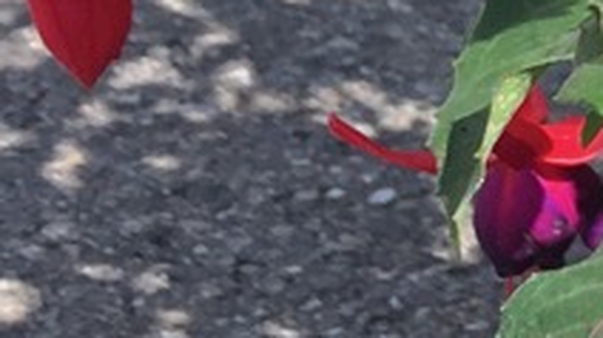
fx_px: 3819
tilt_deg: -17.7
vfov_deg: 5.0
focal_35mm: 239
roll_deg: -0.1
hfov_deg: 7.8
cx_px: 1798
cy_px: -321
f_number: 2.2
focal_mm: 4.15
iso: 25
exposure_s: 1/553
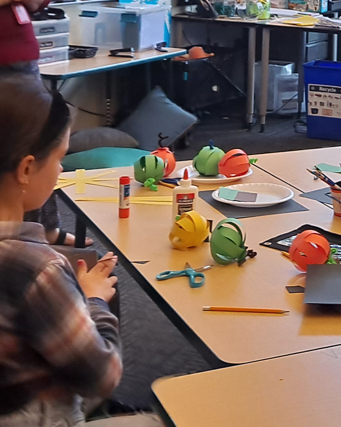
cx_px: 414
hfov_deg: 18.8
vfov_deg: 23.7
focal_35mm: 77
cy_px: -1
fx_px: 972
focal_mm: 4.6
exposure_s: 1/60
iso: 64
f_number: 2
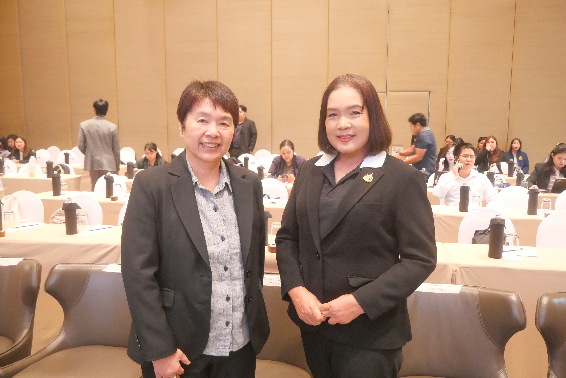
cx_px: 283
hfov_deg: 60.3
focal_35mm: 31
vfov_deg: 42.4
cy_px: 189
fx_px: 488
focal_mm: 15
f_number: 3.7
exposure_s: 1/30
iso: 3200
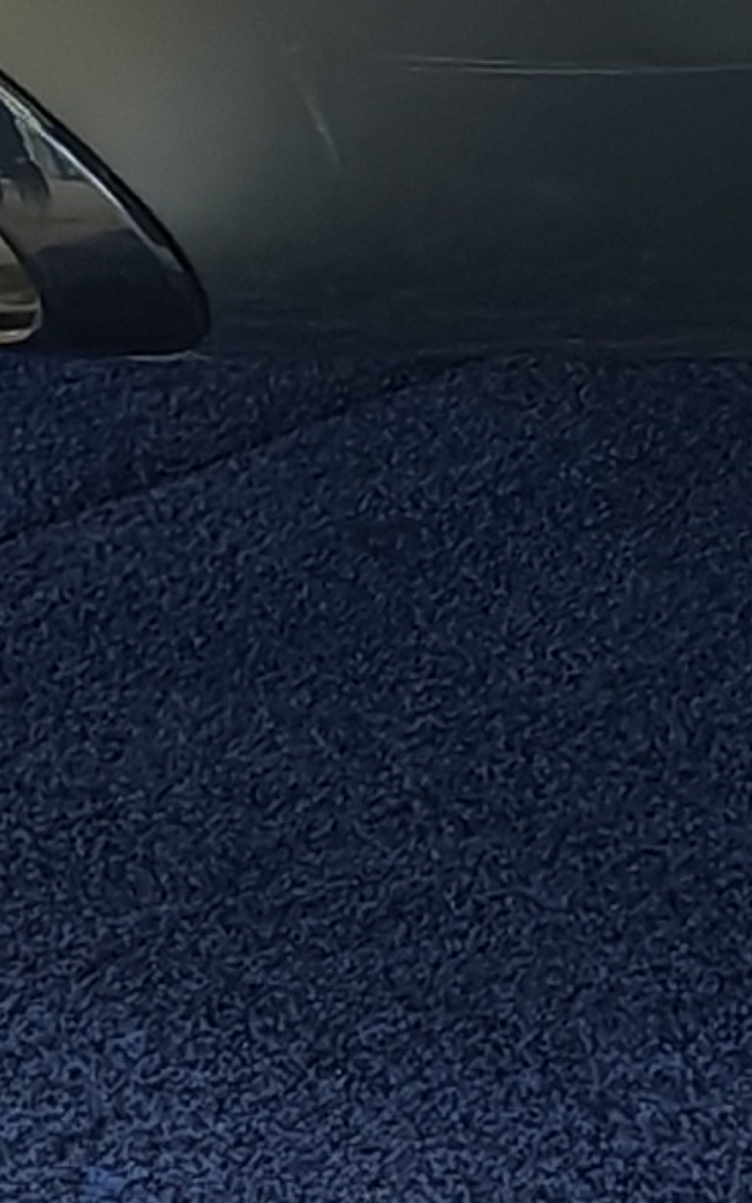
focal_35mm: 220
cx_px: 754
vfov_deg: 9.3
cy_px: -638
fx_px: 7214
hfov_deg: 6.0
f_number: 1.9
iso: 320
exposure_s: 1/100
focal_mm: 6.12
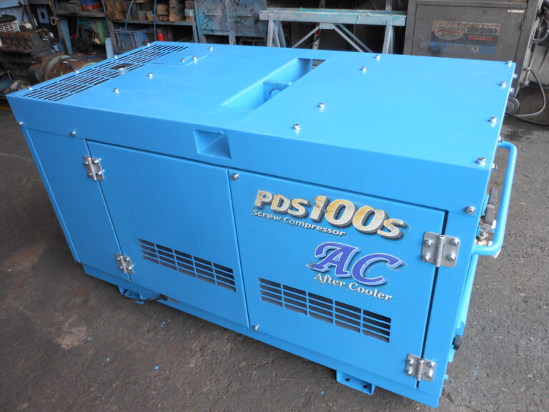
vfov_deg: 49.7
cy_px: 206
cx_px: 274
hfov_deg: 63.4
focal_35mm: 28
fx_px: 444
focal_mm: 5
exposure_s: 1/30
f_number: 3.7
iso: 125
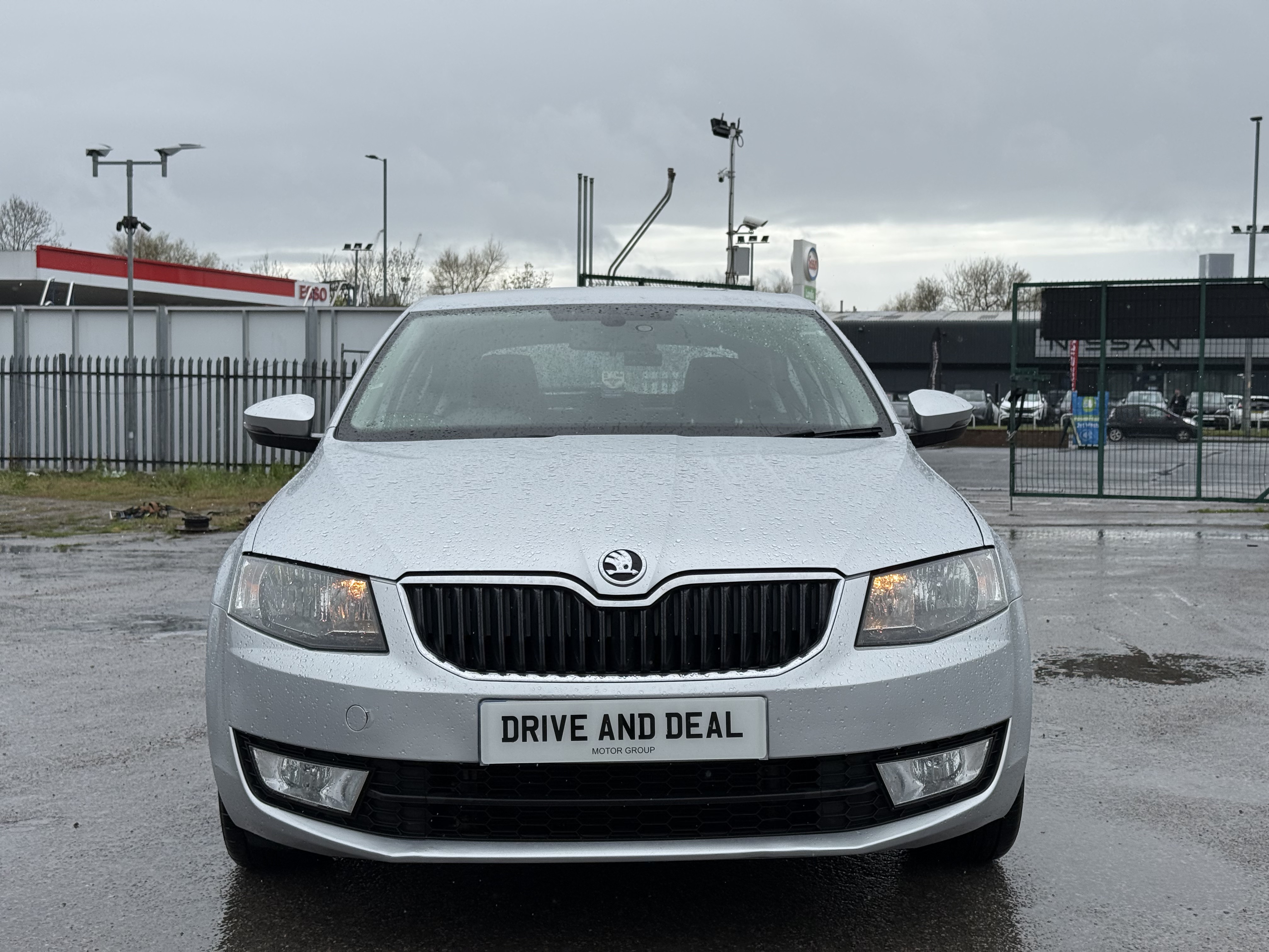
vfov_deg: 30.3
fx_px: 1760
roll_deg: -0.2
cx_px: 634
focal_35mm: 48
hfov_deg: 39.7
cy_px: 476
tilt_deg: -2.0
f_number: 1.78
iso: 64
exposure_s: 1/2667
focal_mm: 6.76
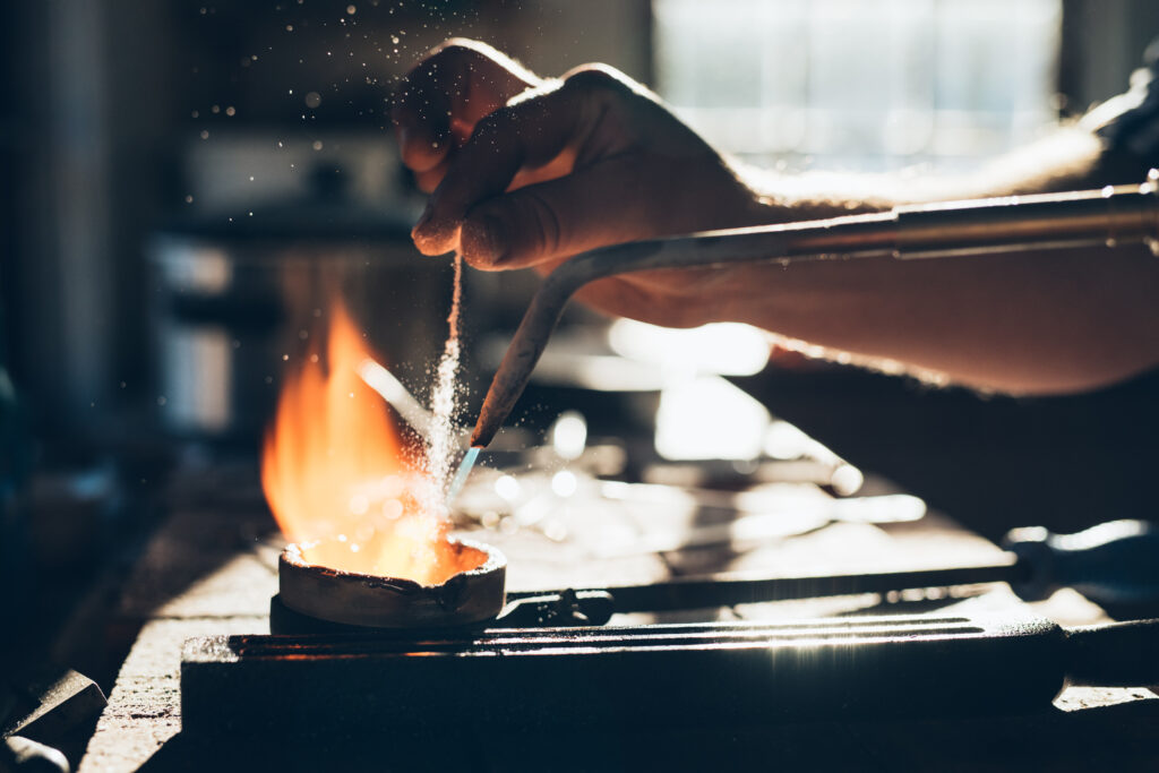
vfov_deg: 27.0
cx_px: 580
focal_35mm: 50
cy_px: 386
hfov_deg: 39.6
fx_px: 1610
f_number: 2.8
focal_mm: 50
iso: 400
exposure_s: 1/2000
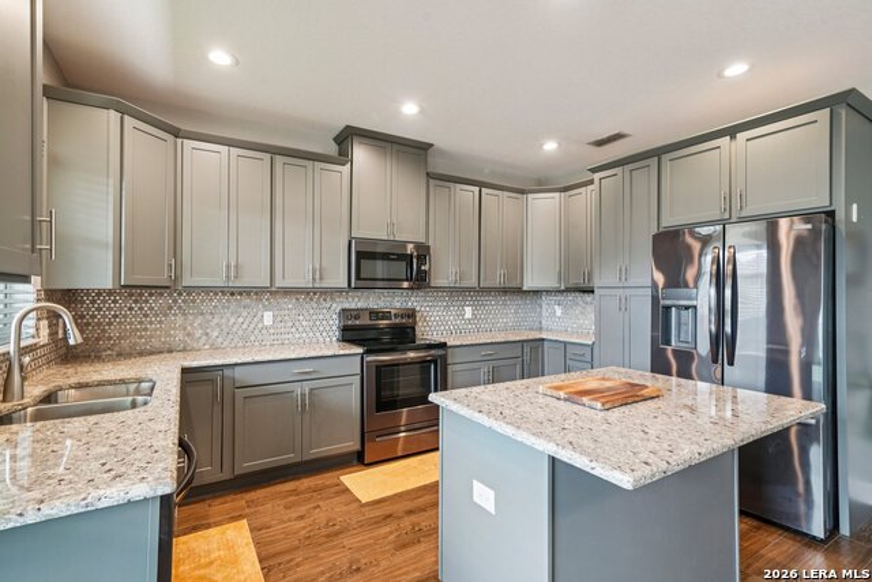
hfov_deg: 96.7
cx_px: 436
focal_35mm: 16
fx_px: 388
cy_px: 291
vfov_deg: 73.8
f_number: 8
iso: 800
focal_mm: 16
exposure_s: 1/10
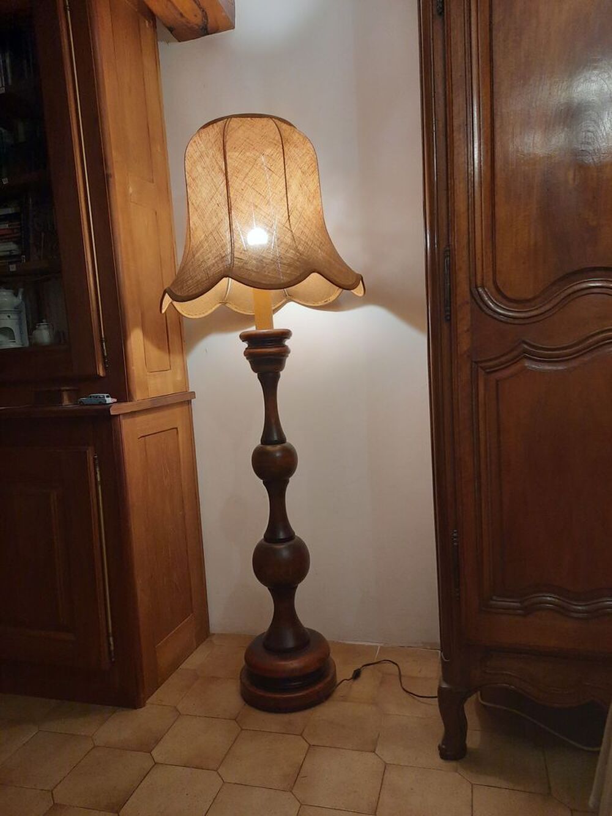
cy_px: 408
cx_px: 306
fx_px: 589
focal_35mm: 25
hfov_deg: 54.9
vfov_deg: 69.4
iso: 320
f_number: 2
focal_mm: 4.6
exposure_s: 1/33
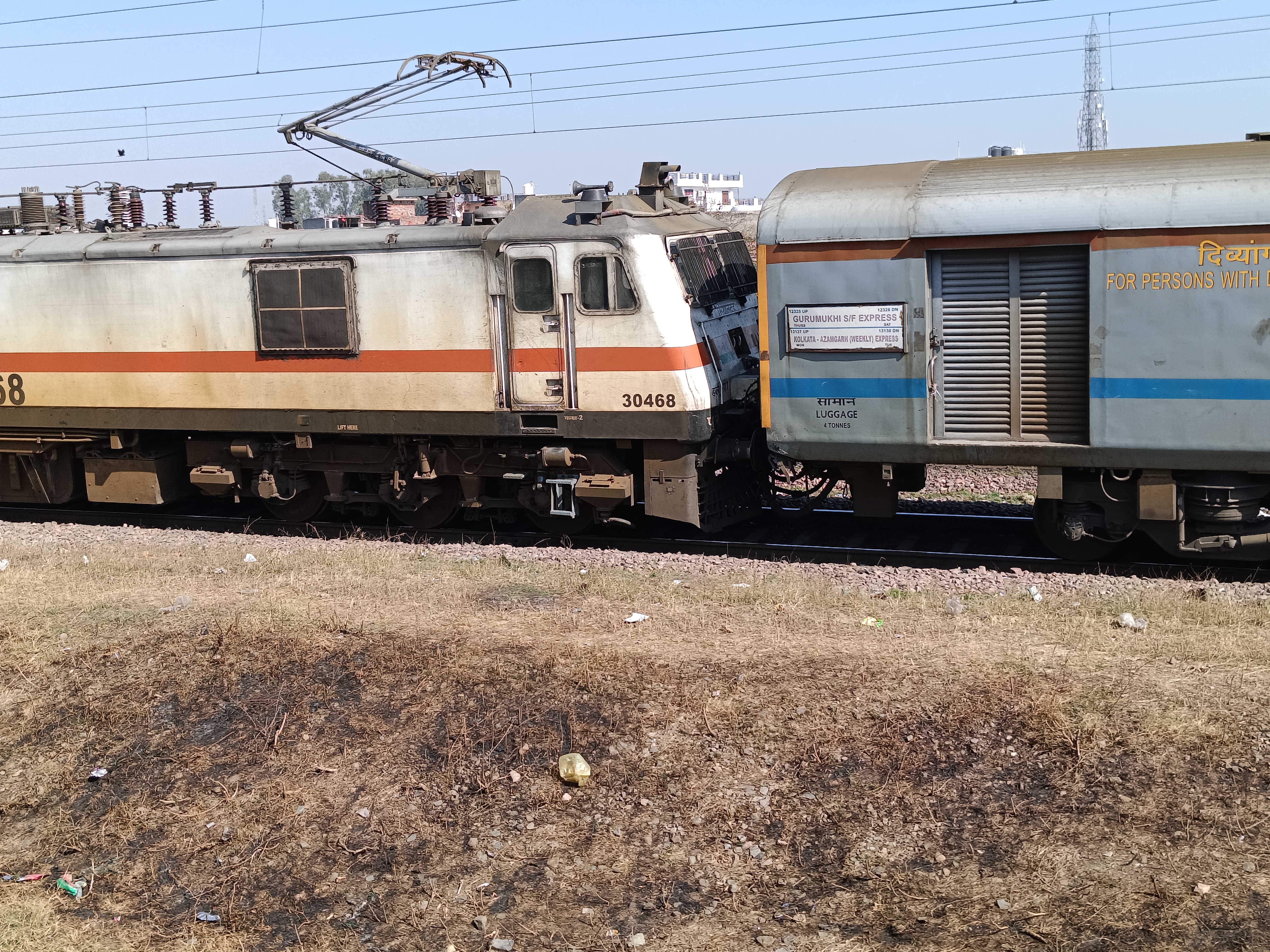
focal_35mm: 40
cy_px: 417
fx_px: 1467
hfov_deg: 46.8
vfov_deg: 35.9
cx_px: 638
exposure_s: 1/887
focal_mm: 5.59
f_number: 1.88
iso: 58
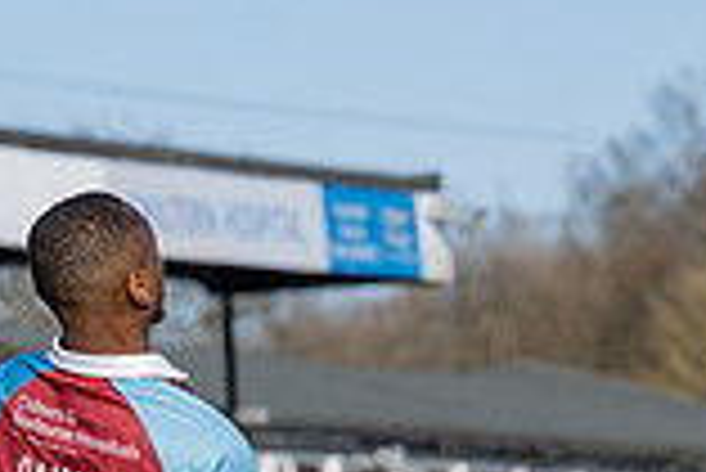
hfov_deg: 3.3
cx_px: -304
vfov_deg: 2.2
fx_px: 12327
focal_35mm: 628
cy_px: 729
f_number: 5
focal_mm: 140
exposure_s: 1/2500
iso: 320
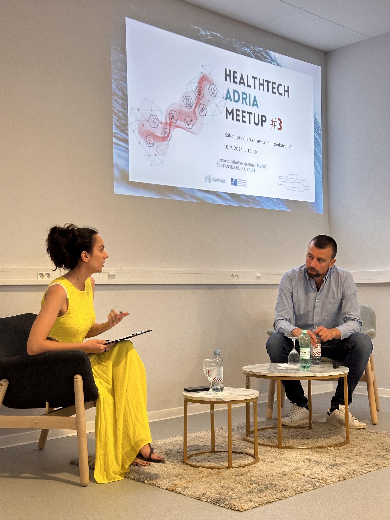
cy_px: 260
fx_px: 721
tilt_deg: +3.3
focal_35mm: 48
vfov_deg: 39.7
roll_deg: +0.7
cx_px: 195
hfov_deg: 30.3
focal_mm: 6.86
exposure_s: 1/60
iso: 125
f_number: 1.78
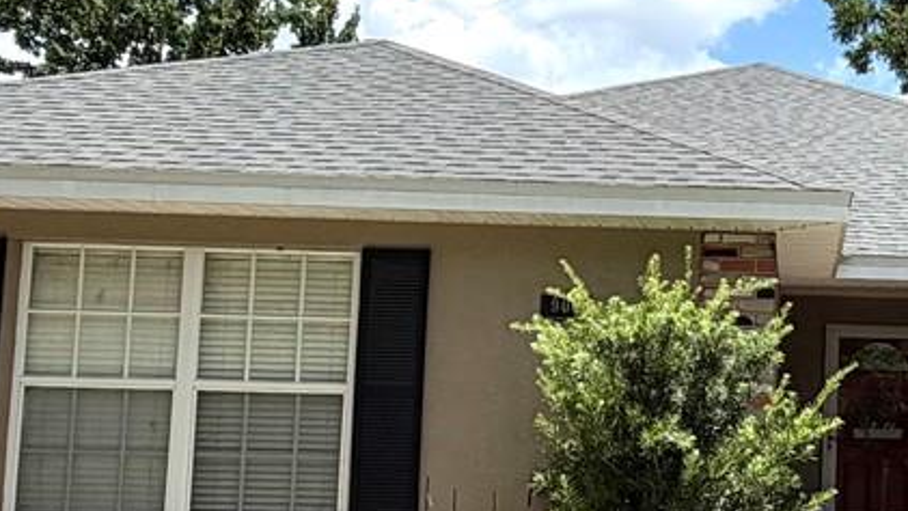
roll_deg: +0.1
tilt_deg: +2.6
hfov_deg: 33.4
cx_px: 878
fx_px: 1397
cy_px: 330
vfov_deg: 20.7
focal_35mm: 58
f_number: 2.2
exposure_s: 1/820
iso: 20
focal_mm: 2.22
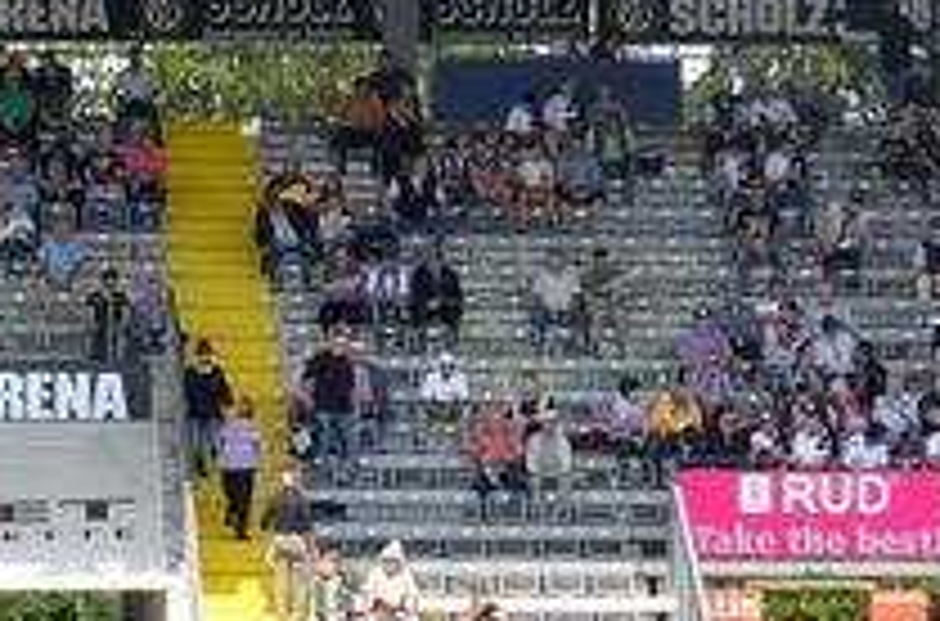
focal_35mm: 287
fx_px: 7471
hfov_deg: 7.2
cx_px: -130
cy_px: 155
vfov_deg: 4.8
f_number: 9
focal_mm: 70
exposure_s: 1/2500
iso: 2000
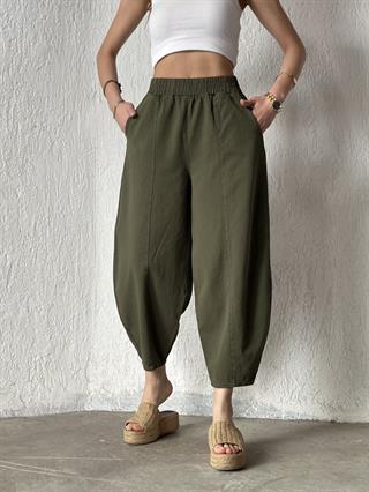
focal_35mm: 48
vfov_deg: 39.6
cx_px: 184
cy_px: 246
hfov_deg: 30.3
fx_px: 682
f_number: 1.78
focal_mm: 6.86
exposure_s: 1/121
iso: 100
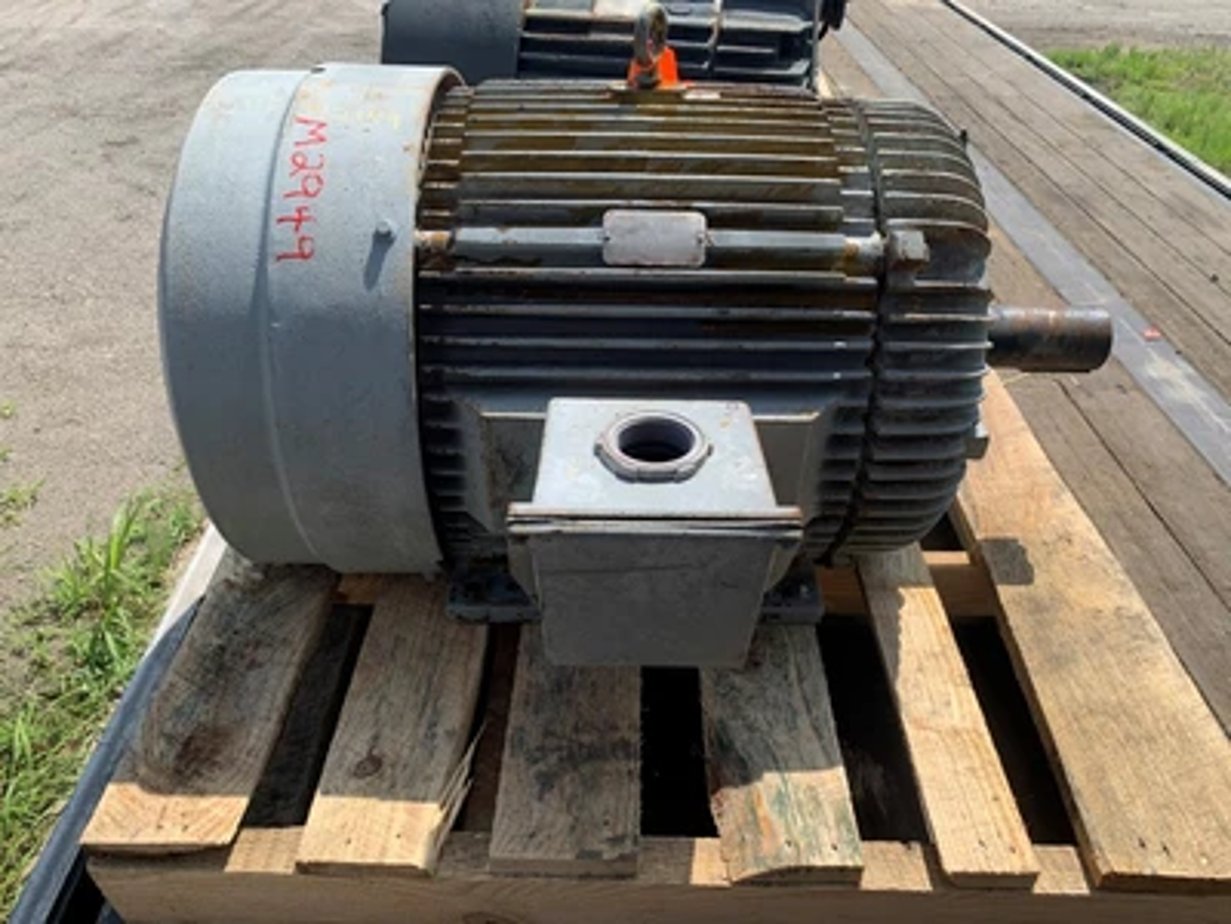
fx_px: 925
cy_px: 462
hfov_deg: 67.3
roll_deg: -3.8
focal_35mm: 26
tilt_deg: -35.3
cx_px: 616
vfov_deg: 53.1
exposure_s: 1/1513
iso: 25
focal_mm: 4.25
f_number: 1.8
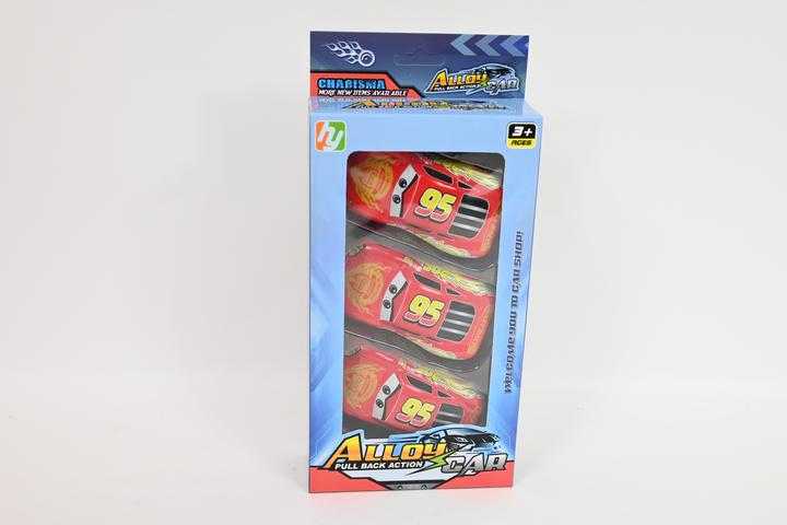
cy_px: 262
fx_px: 918
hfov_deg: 46.4
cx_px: 394
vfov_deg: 31.9
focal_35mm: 42
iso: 400
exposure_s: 1/160
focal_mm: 28
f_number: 4.5
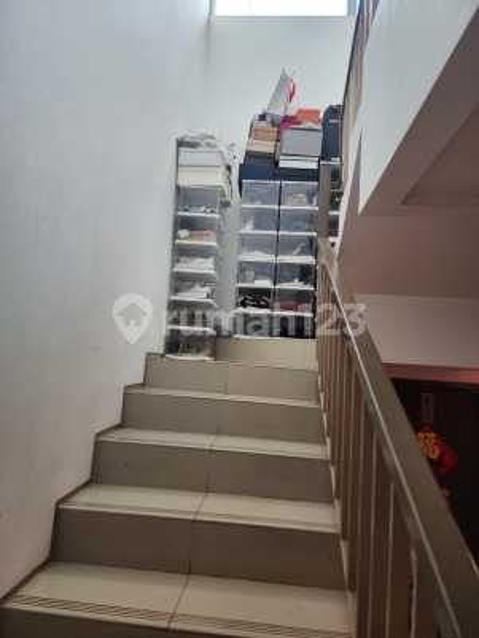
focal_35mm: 23
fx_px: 424
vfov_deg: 73.9
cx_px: 240
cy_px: 319
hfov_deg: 58.9
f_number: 1.8
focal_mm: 6.4
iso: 200
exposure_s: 1/100
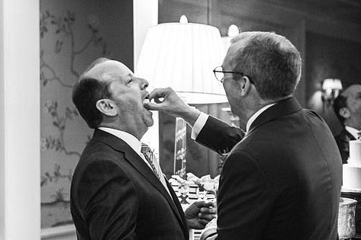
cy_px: 117
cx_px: 158
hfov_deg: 25.0
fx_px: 812
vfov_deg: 16.8
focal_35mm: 81
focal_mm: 66
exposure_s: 1/60
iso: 1250
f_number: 2.8
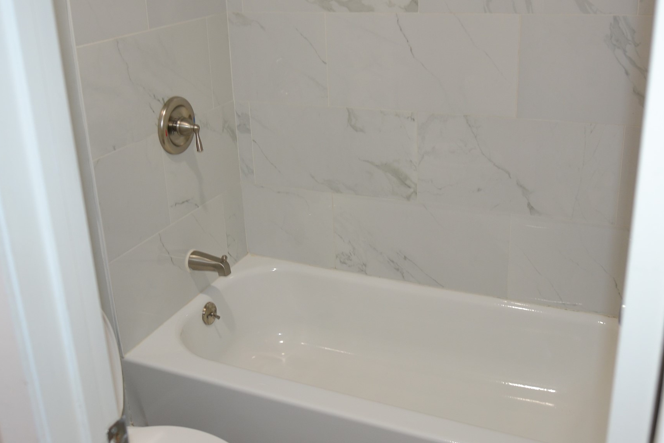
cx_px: 312
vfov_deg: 35.0
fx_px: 701
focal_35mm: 38
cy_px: 193
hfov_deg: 50.7
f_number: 3.2
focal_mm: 20
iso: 400
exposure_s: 1/60
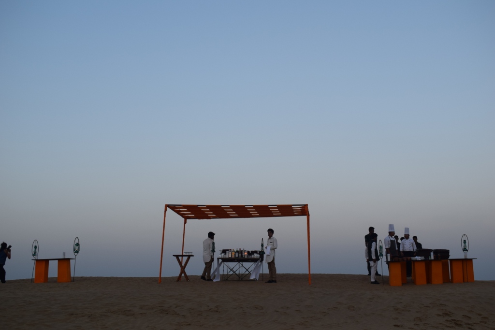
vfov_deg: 30.9
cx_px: 248
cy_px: 165
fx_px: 598
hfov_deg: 45.0
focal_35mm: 44
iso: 400
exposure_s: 1/200
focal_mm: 29
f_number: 7.1
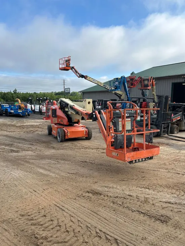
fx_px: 185
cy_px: 123
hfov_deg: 53.1
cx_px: 92
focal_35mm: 26
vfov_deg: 67.3
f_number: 1.5
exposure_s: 1/2994
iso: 50
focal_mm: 5.7
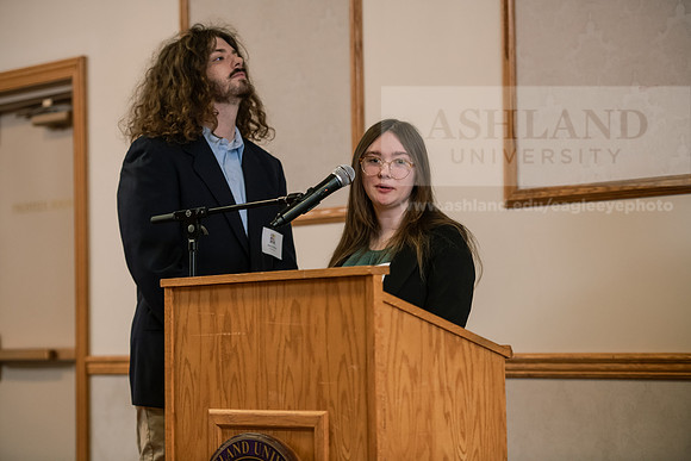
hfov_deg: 19.5
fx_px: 2016
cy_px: 230
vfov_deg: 13.0
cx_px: 346
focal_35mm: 105
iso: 2000
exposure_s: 1/200
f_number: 3.2
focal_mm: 105
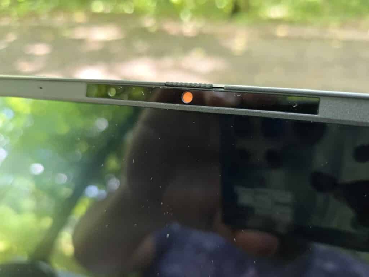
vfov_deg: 58.9
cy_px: 138
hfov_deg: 73.9
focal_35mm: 23
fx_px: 245
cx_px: 184
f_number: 1.7
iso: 640
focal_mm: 6.3
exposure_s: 1/100
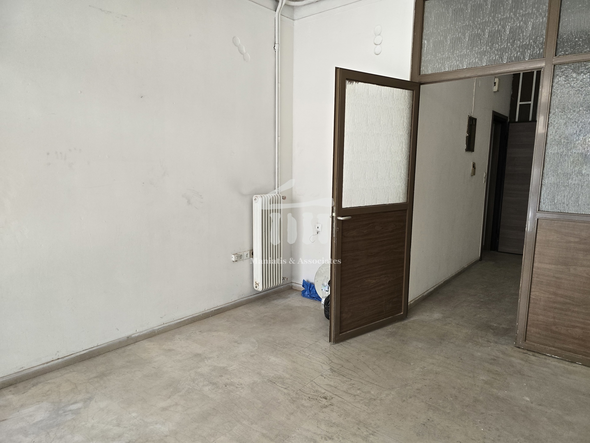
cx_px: 295
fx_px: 392
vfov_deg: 58.9
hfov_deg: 73.9
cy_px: 222
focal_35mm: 23
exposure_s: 1/180
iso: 160
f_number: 1.7
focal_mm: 6.3
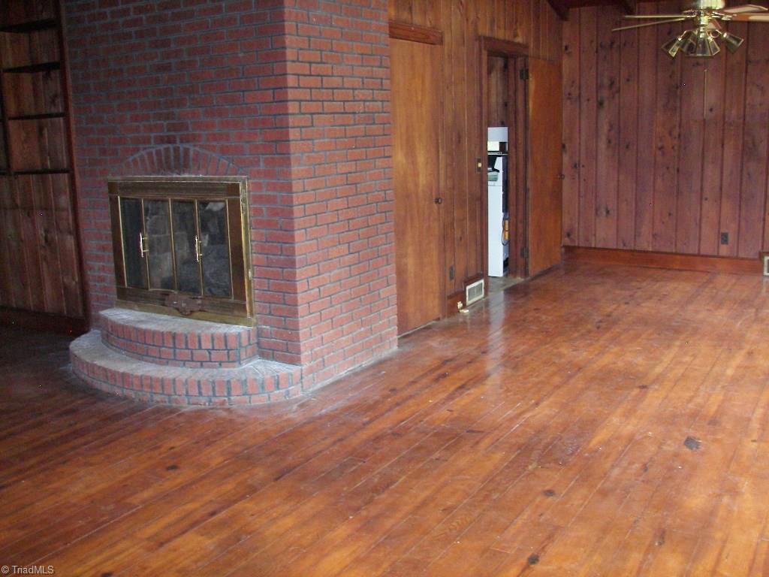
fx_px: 800
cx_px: 384
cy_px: 288
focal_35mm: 36
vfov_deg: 39.7
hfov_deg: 51.4
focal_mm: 6
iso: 160
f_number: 2.8
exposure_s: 1/30
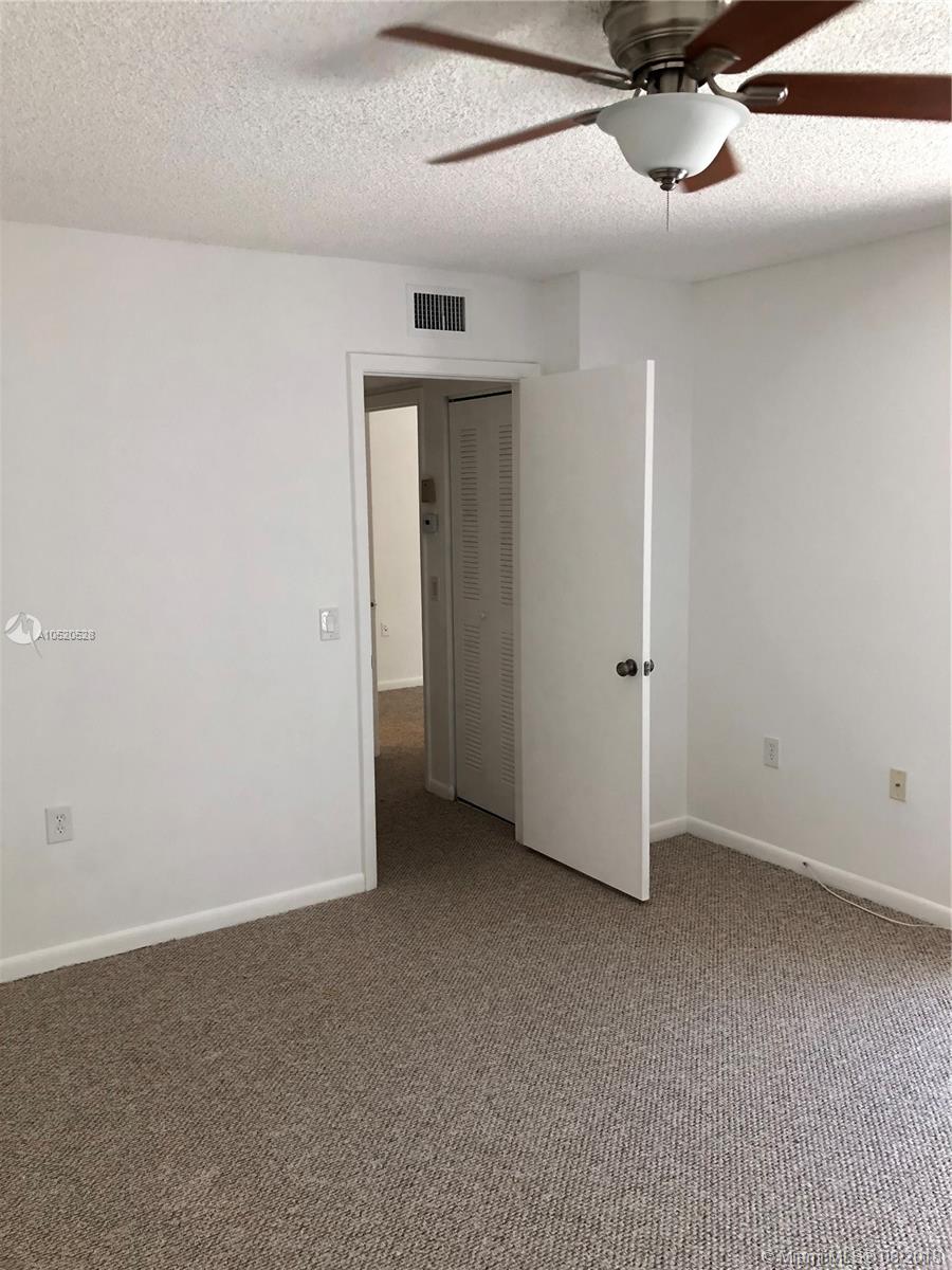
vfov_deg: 61.7
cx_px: 476
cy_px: 635
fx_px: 1063
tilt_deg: -7.5
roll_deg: -0.3
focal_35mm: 29
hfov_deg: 48.2
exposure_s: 1/120
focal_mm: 3.99
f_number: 1.8
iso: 80
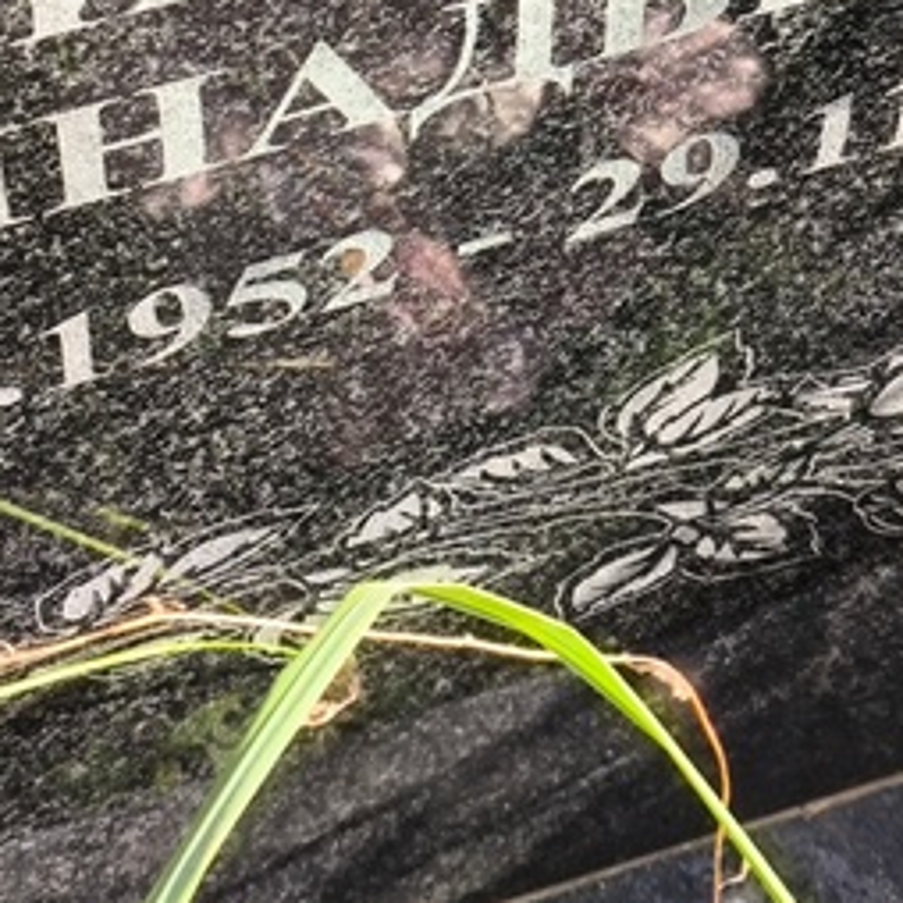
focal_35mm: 139
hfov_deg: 12.5
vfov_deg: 12.4
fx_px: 4102
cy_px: 32
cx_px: 599
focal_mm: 4.71
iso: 50
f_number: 1.7
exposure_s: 1/201
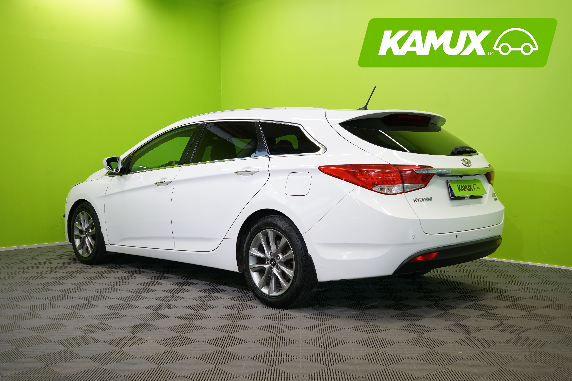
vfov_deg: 35.9
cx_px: 286
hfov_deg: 51.9
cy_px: 190
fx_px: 588
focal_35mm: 37
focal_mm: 37
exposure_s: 1/30
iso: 500
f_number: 6.3
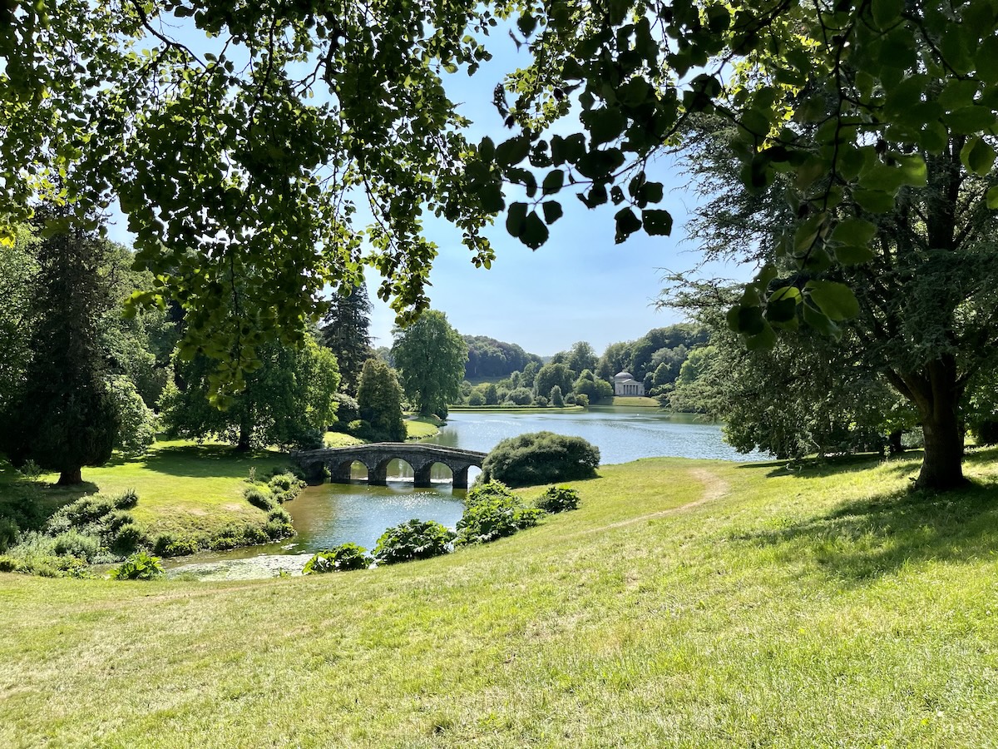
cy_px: 374
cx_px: 499
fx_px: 750
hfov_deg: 67.3
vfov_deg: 53.1
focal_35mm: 26
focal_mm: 5.1
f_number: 1.6
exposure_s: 1/2632
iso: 50
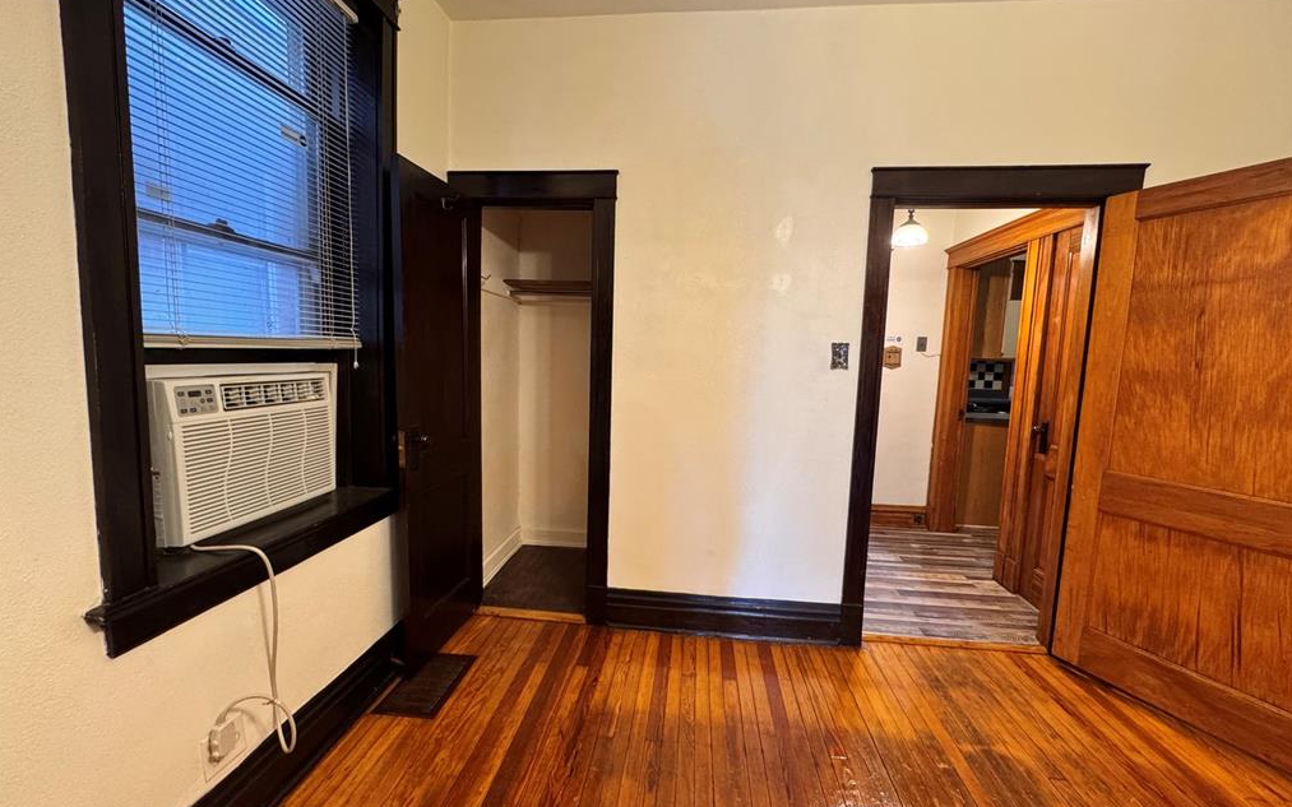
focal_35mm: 15
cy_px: 412
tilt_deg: -6.5
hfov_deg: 101.5
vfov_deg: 74.8
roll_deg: -1.5
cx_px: 644
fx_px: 528
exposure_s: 1/60
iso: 320
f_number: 2.2
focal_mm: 2.22
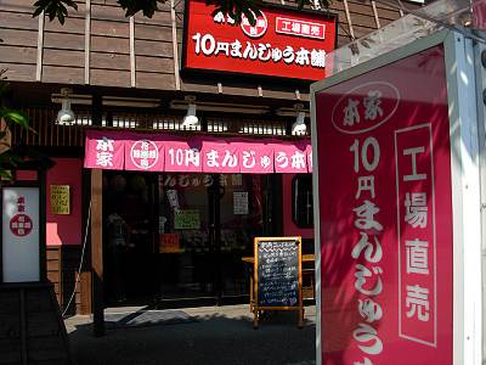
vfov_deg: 37.7
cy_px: 182
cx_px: 243
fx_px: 534
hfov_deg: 49.0
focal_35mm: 38
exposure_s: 1/995
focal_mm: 6.3
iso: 79
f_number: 2.9
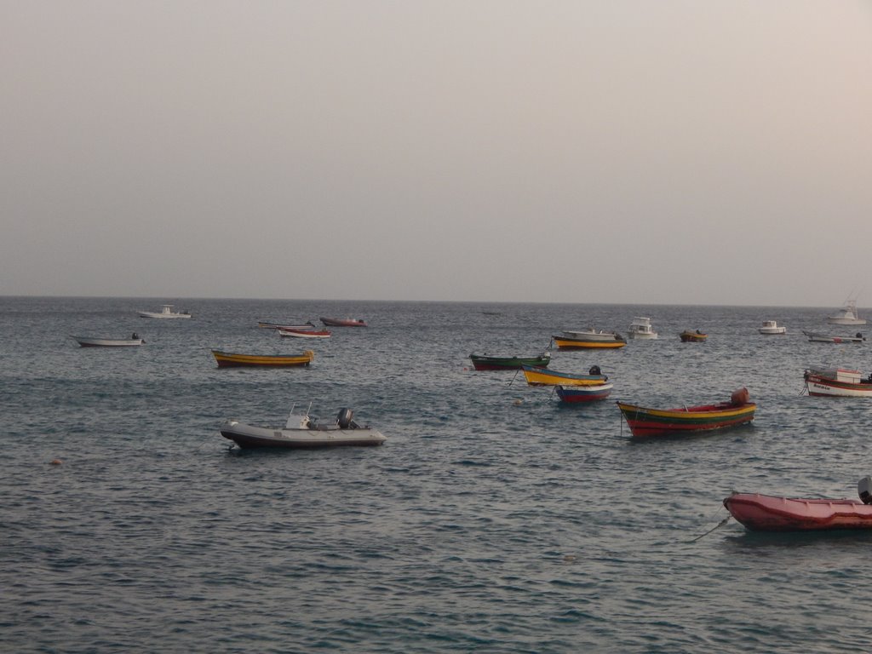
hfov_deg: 23.0
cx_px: 436
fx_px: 2141
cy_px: 327
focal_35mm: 85
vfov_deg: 17.4
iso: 400
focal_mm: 15.3
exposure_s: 1/15
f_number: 4.3
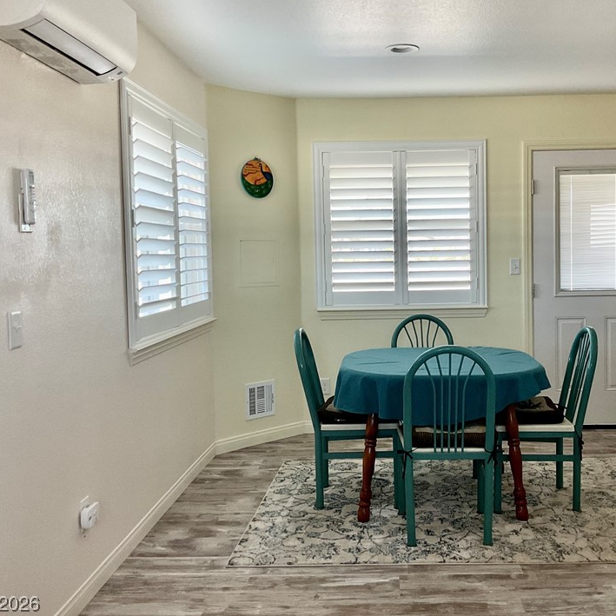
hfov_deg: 44.4
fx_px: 745
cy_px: 289
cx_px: 396
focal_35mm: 37
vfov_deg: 44.9
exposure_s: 1/60
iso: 64
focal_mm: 3
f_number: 1.8
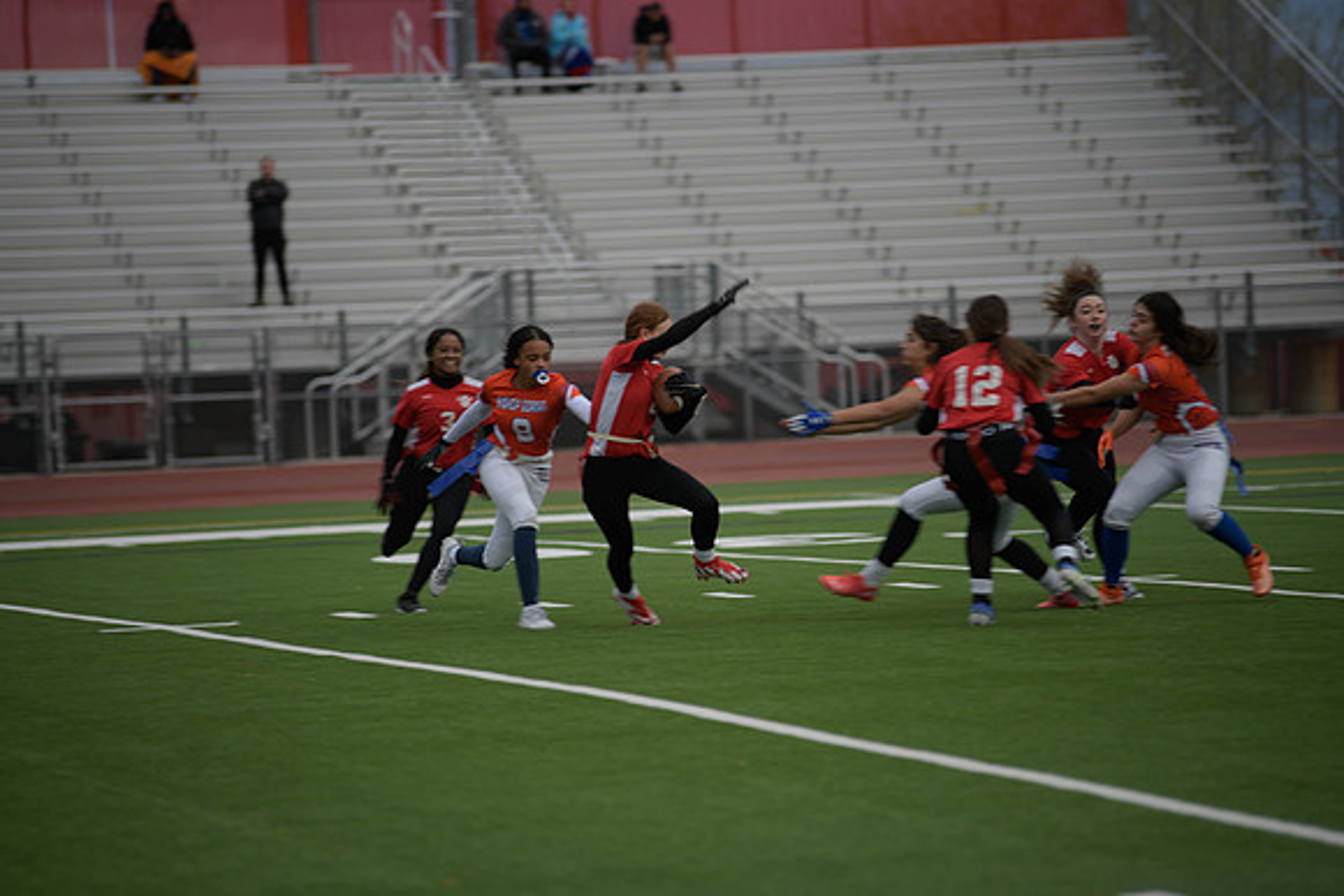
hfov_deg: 11.4
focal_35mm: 180
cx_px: 672
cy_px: 448
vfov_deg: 7.6
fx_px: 6721
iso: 80
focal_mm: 180
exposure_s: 1/200
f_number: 2.8
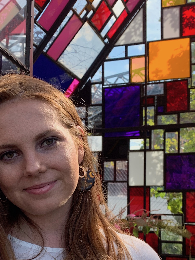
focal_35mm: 51
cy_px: 187
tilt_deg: +0.2
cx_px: 68
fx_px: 383
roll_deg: -0.7
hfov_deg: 28.4
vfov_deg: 36.8
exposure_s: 1/543
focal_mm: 4.25
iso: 25
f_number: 1.8
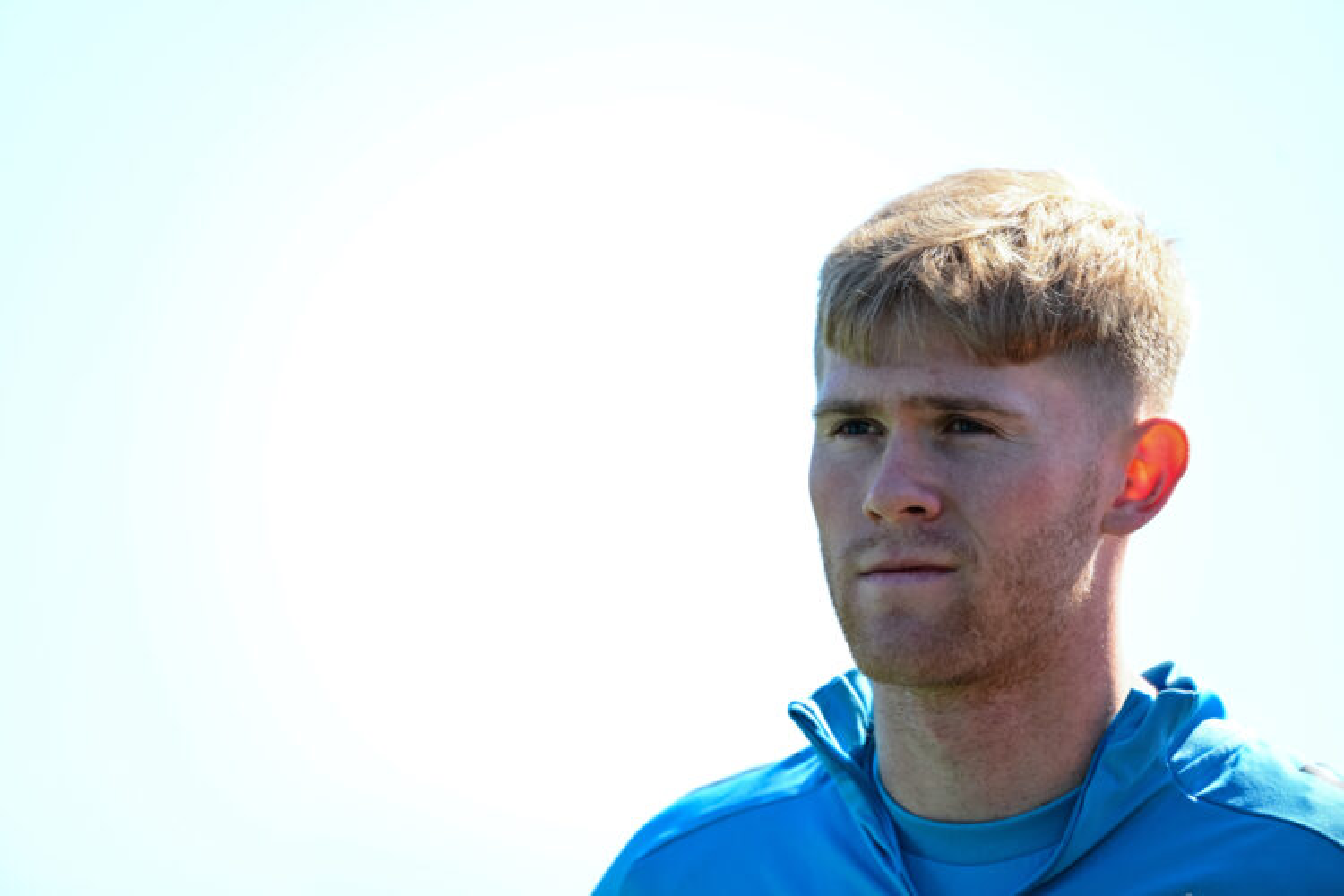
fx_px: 22398
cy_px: 448
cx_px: 672
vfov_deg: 2.3
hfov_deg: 3.4
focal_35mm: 600
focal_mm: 600
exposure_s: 1/1000
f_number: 4.5
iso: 400
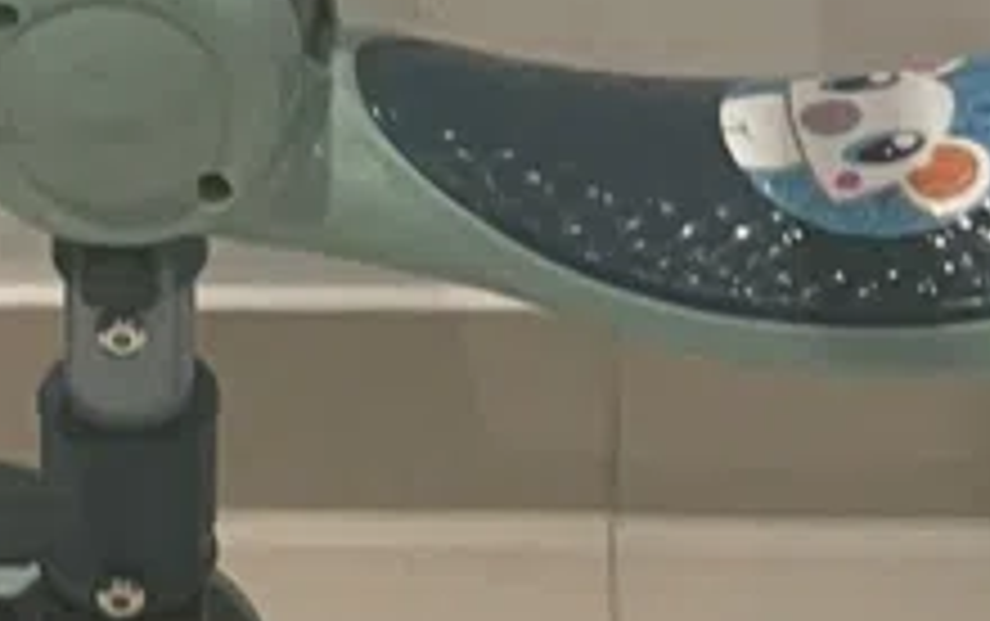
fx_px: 2161
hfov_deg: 25.1
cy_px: -180
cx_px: 864
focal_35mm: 80
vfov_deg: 15.6
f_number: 1.6
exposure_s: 1/50
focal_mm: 4.2
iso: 125
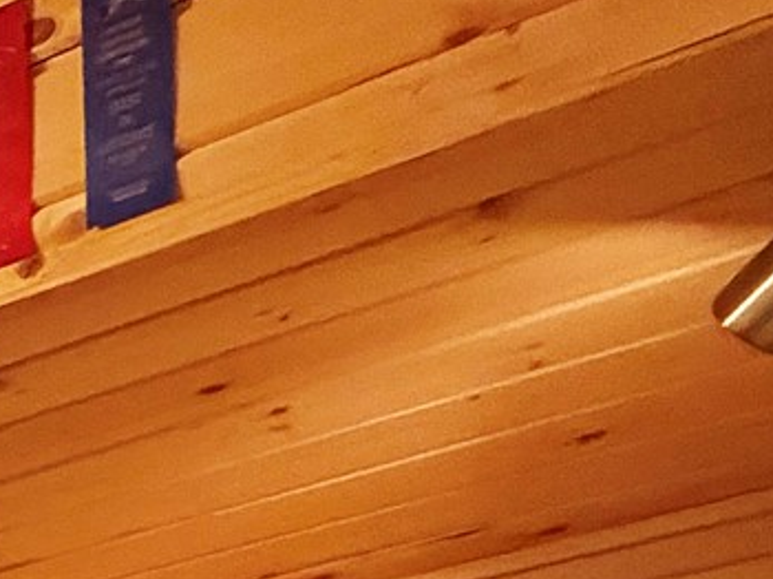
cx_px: -1129
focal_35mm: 82
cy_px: 1364
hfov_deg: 14.4
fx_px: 1830
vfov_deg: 13.5
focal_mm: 2.22
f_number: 2.2
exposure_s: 1/60
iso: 640
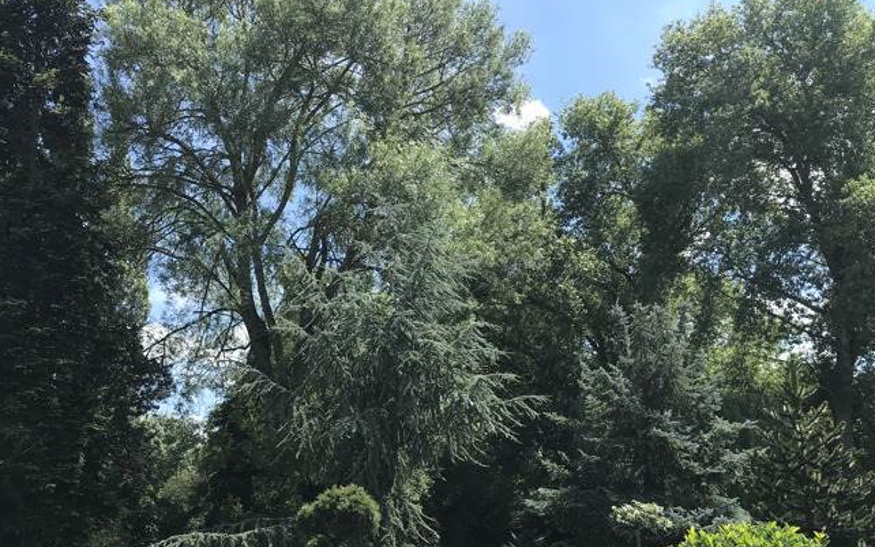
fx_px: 882
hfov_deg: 52.7
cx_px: 394
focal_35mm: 37
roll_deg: +1.0
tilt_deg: +11.1
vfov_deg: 34.1
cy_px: 370
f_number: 1.8
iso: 20
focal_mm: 3.99
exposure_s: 1/1198
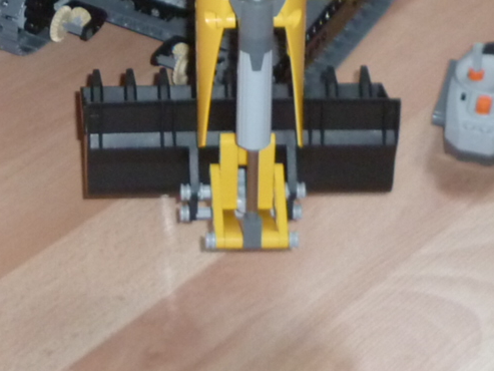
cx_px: -101
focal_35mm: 162
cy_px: -351
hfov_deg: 11.9
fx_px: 2312
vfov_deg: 8.7
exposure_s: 1/30
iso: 250
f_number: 3.2
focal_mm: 7
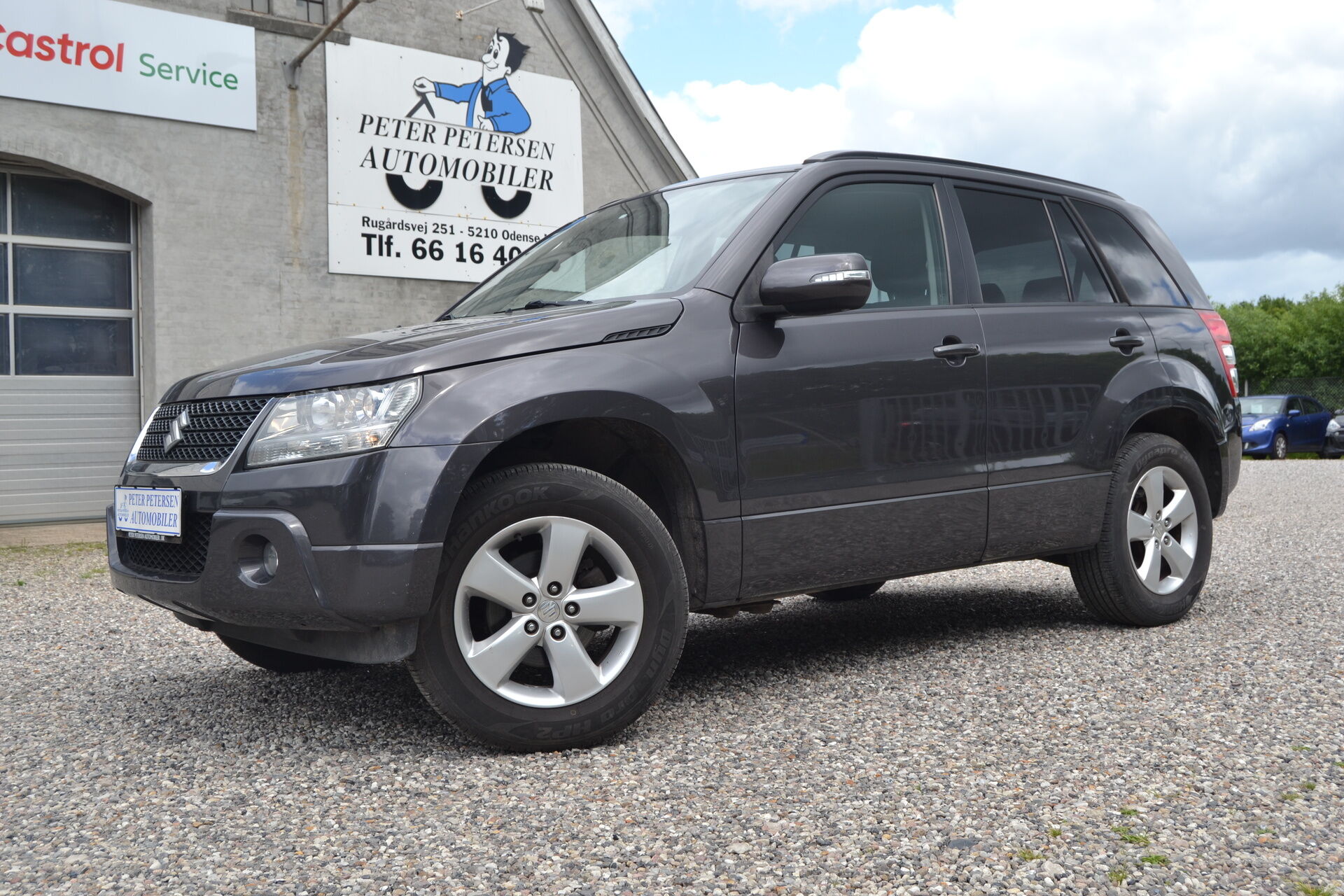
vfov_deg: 36.9
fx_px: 1344
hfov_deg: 53.1
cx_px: 672
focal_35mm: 36
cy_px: 448
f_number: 7.1
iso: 100
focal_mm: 24
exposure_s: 1/200
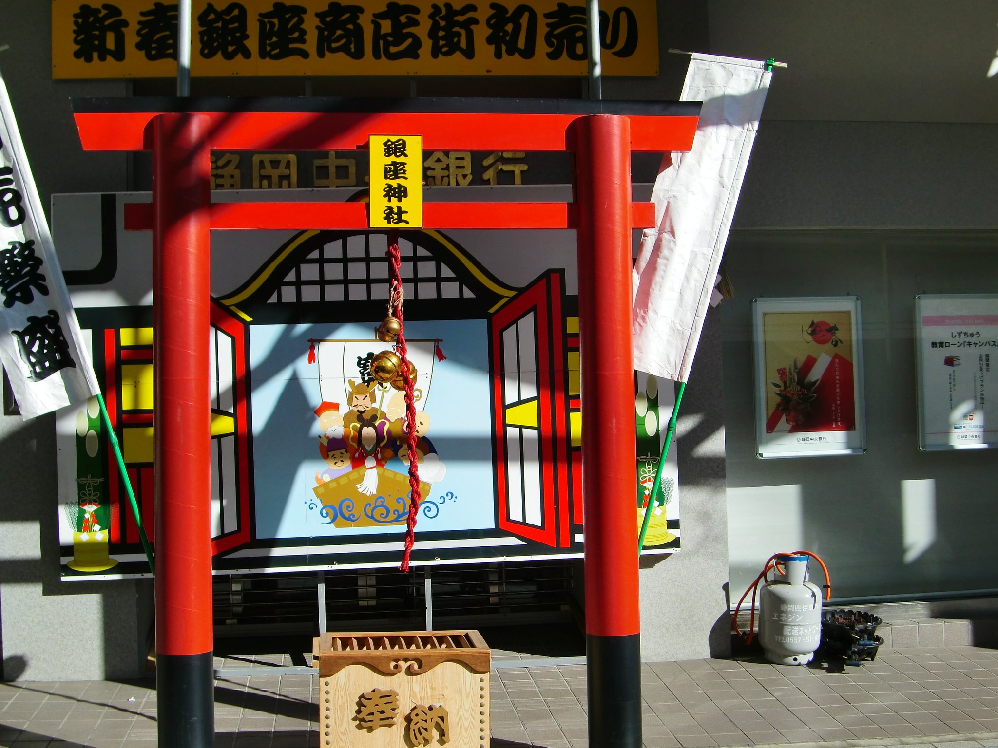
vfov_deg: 31.5
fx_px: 1326
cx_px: 499
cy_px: 374
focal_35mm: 46
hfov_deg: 41.2
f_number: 8.8
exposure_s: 1/160
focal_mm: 8.2
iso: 64
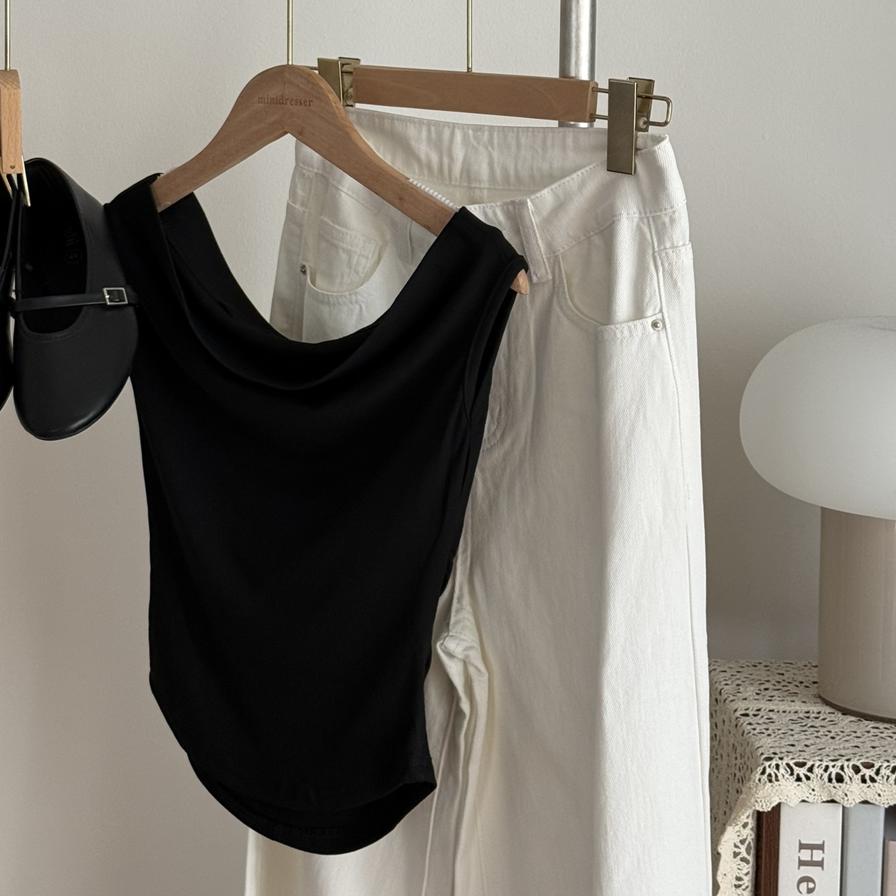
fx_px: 2021
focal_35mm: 69
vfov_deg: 24.9
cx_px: 375
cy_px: 288
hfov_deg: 25.0
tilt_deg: -5.7
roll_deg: -1.0
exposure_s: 1/60
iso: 100
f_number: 1.78
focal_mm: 6.76
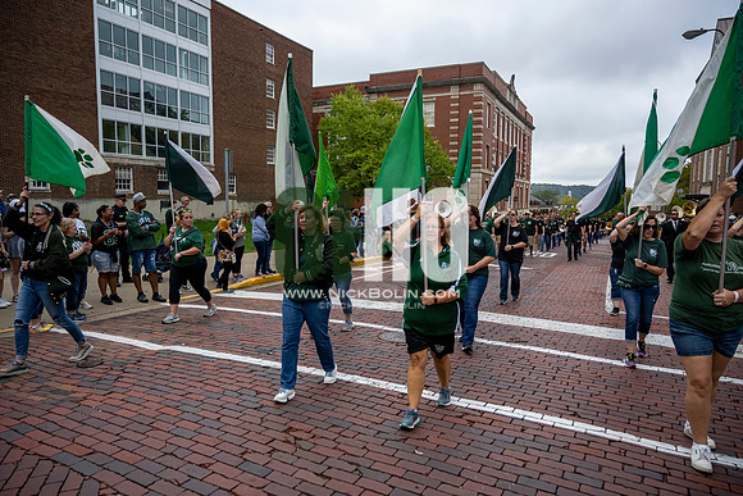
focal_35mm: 24
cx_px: 372
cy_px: 248
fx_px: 495
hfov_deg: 73.7
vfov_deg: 53.2
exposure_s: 1/1600
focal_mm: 24
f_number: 4
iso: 640
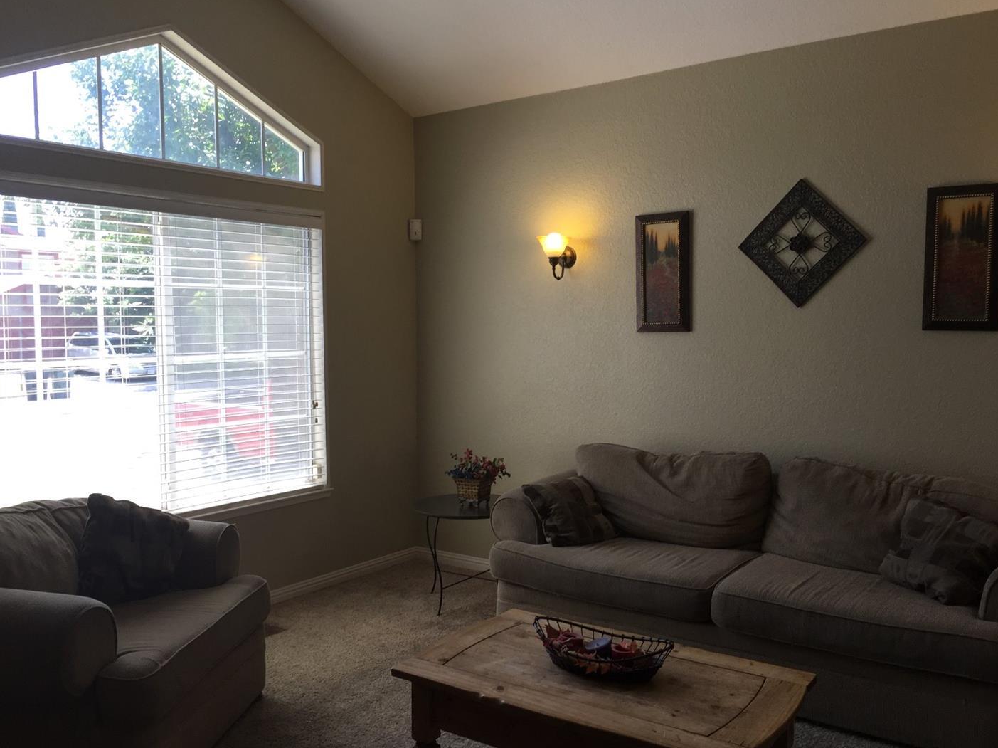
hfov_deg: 58.4
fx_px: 893
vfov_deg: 45.4
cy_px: 385
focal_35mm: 31
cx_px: 488
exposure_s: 1/120
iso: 32
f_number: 2.2
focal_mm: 4.15
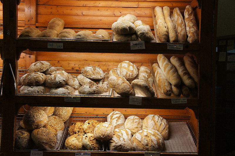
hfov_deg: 48.0
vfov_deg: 32.9
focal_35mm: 40
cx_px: 118
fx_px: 264
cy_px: 78
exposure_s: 1/160
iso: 800
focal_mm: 27
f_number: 4
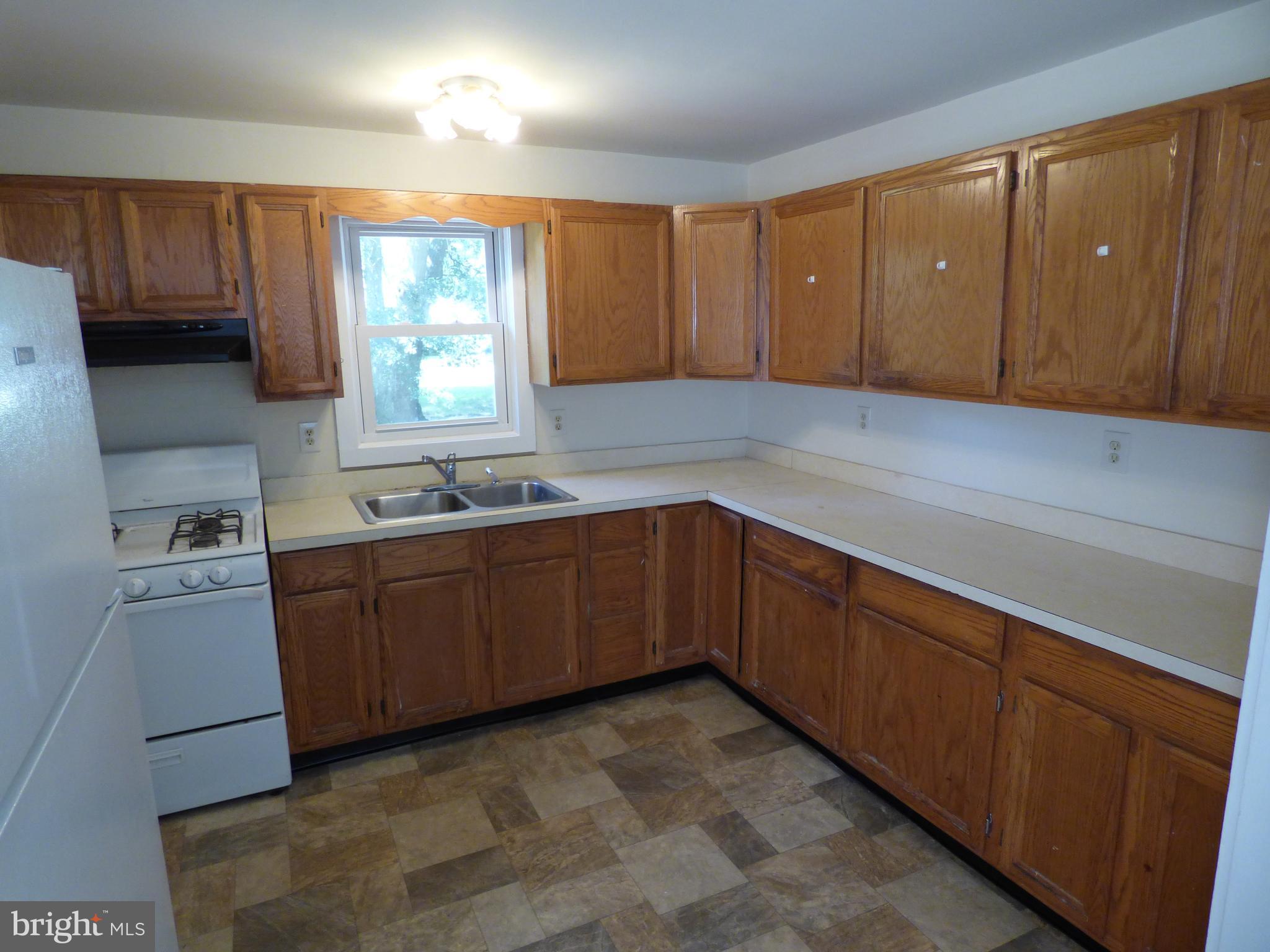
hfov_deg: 81.7
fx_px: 734
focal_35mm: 20
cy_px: 476
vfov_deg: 66.0
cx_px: 635
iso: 250
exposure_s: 1/60
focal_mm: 3.58
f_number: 2.8
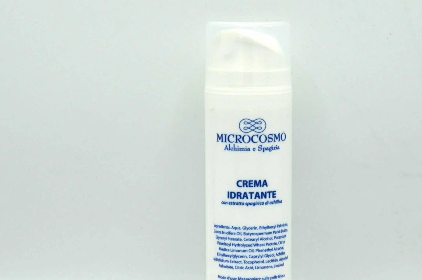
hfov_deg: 13.9
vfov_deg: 9.2
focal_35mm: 148
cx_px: 263
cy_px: 183
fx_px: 1731
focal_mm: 58
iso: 125
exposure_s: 1/500
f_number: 8
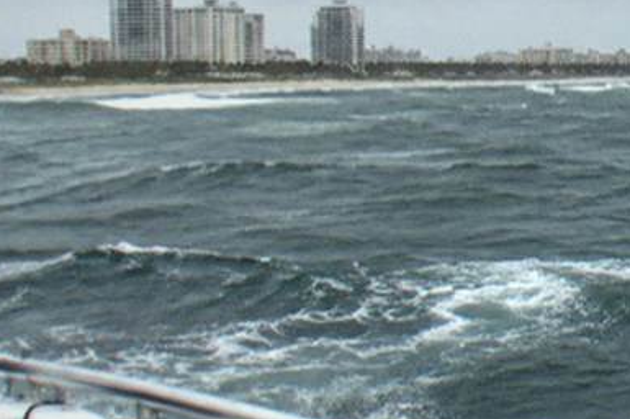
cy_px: 303
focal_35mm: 104
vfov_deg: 13.1
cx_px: 723
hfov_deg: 18.8
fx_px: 1818
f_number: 11
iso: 100
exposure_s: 1/125
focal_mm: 40
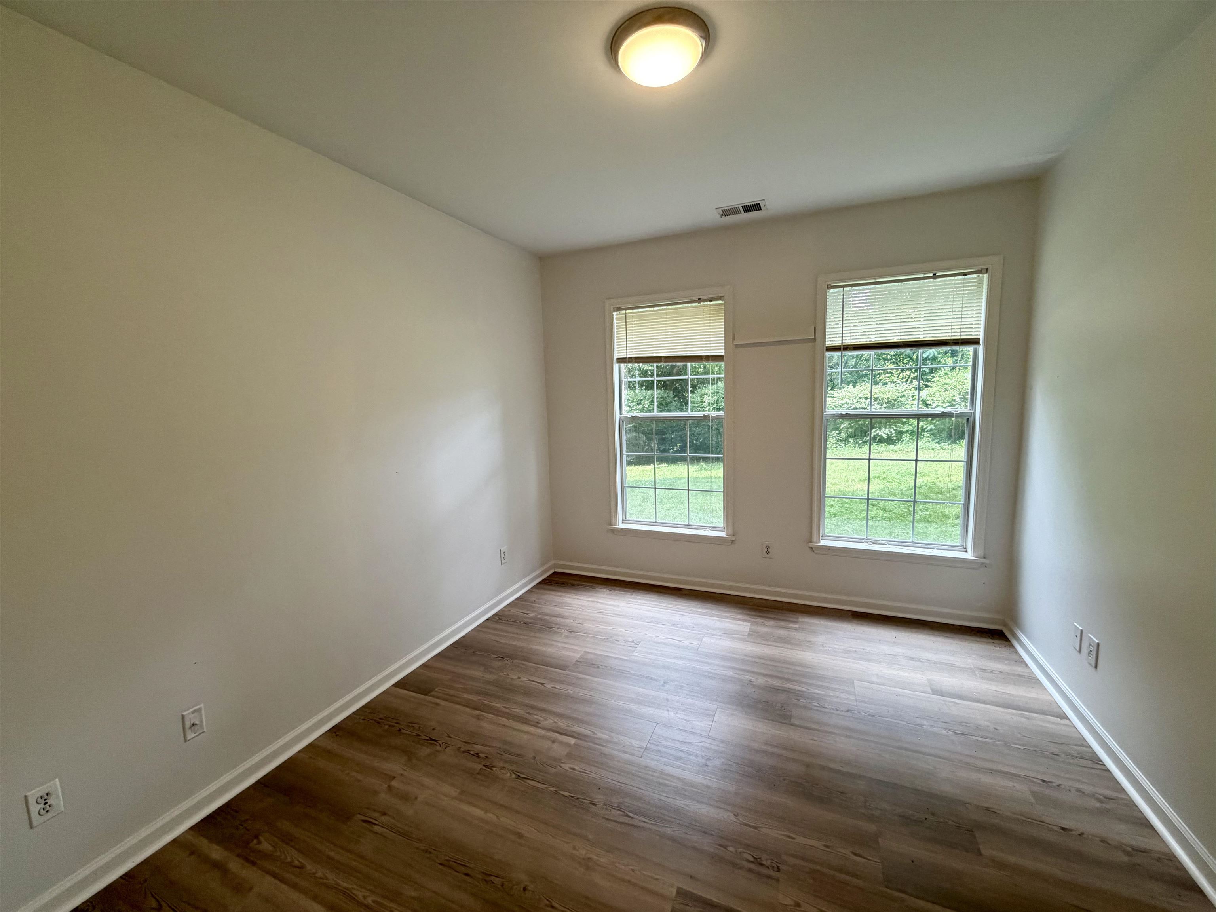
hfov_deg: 102.1
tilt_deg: -6.7
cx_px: 608
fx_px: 492
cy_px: 456
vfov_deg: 85.7
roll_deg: +2.5
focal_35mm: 14
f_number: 2.2
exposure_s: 1/120
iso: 160
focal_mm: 2.22
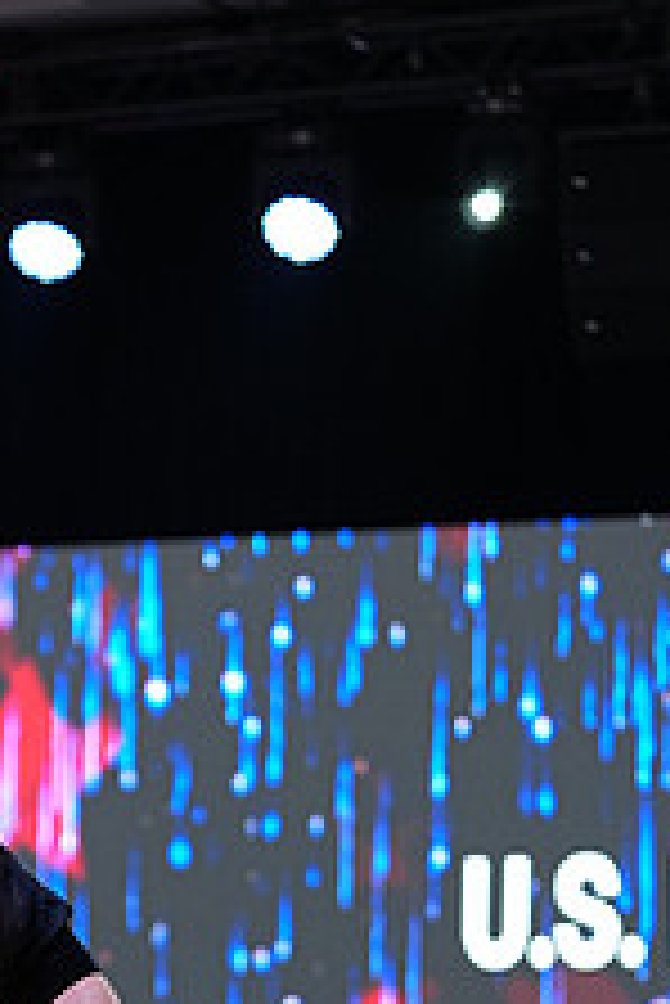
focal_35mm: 182
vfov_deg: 11.0
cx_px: -47
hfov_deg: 7.5
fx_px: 5073
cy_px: 1292
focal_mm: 70
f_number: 4
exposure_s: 1/400
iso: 1000
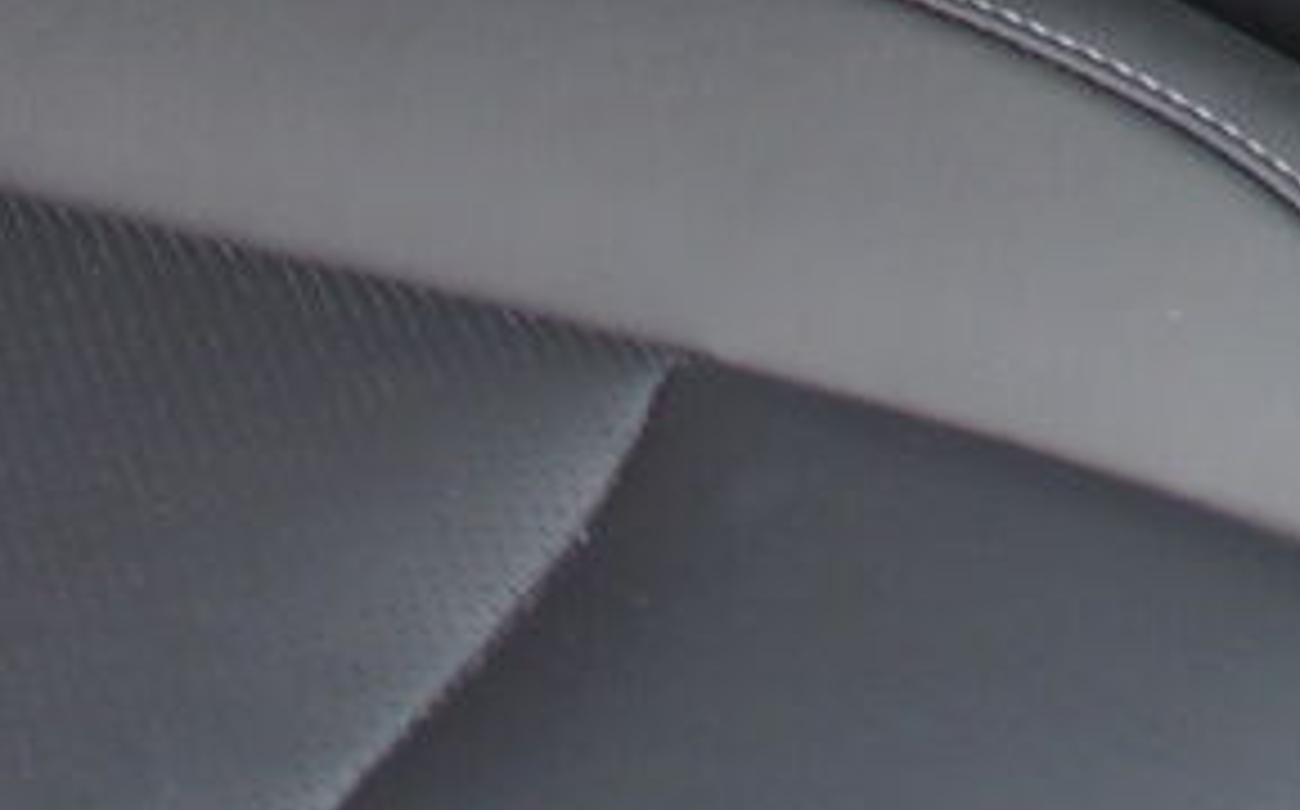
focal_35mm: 183
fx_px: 6477
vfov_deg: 6.4
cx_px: -36
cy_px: -1854
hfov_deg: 11.3
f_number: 4.5
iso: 100
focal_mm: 18
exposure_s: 1/80
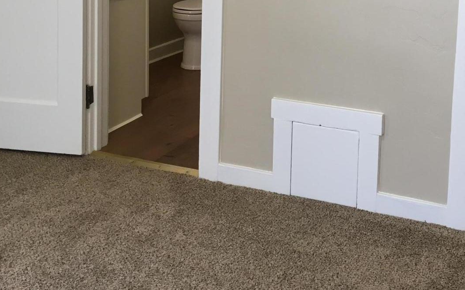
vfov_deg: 21.1
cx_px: 349
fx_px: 735
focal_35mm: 58
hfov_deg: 34.4
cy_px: -38
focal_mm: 4.15
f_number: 2.2
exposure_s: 1/30
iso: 50
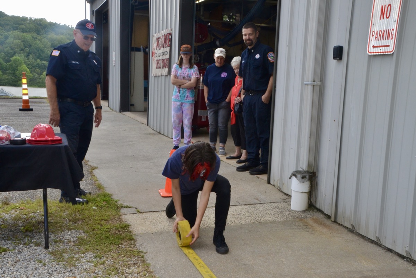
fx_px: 503
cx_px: 208
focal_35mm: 44
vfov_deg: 30.8
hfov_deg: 45.0
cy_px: 139
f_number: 22
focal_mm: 29
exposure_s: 1/80
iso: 800
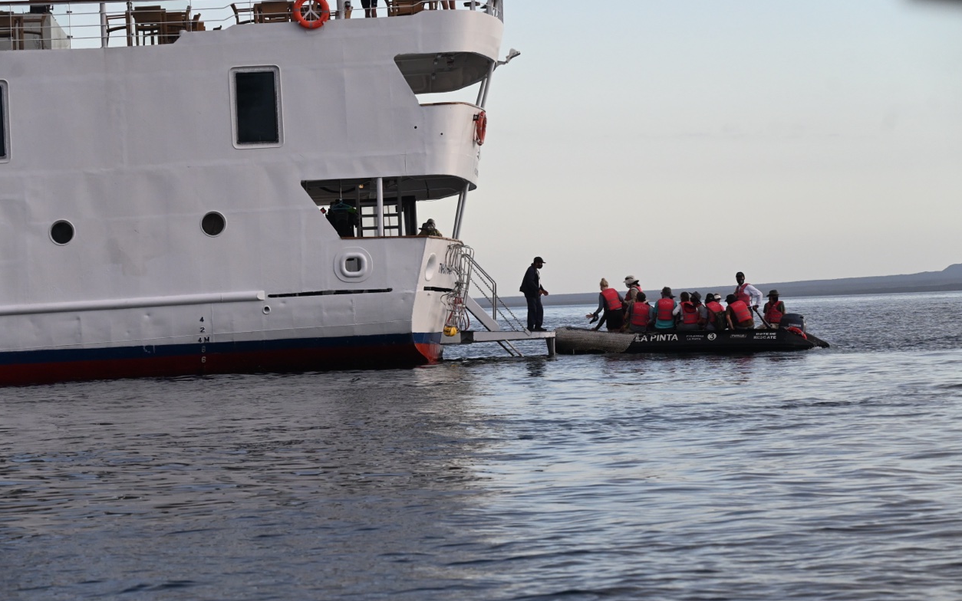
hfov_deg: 16.4
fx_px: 3343
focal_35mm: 128
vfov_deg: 10.3
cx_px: 480
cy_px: 316
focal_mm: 83
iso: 1000
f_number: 8
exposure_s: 1/1000
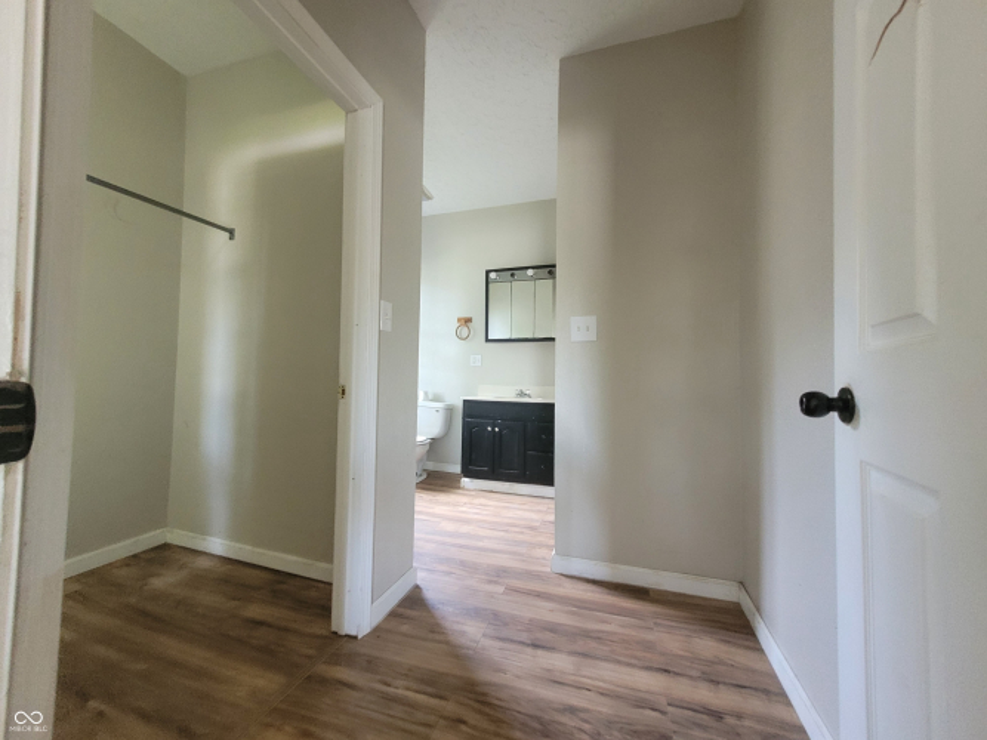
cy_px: 370
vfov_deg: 89.9
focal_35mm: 13
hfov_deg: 106.2
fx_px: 371
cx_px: 494
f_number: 2.2
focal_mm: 1.74
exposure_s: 1/40
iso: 320
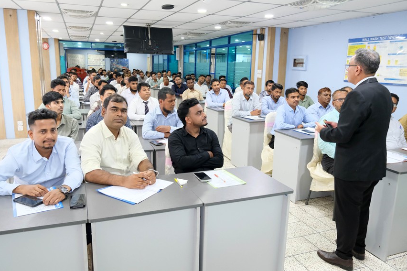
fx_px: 305
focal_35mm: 27
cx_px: 191
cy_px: 130
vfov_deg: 47.9
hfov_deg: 67.4
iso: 3200
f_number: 3.5
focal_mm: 15.6
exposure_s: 1/60
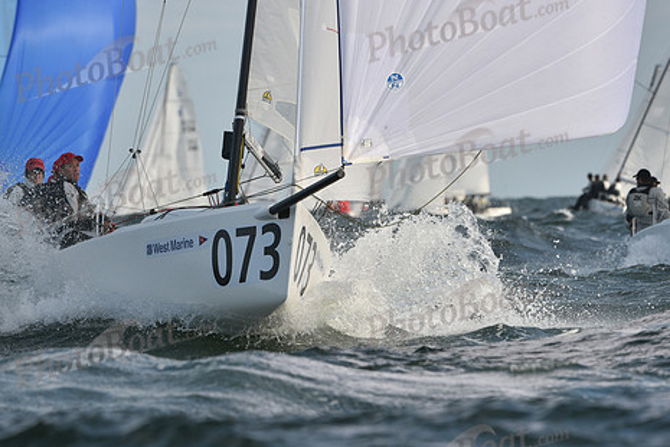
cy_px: 253
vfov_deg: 3.1
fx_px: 8132
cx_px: 292
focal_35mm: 437
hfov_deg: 4.7
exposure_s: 1/1600
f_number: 6.3
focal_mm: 350
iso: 320
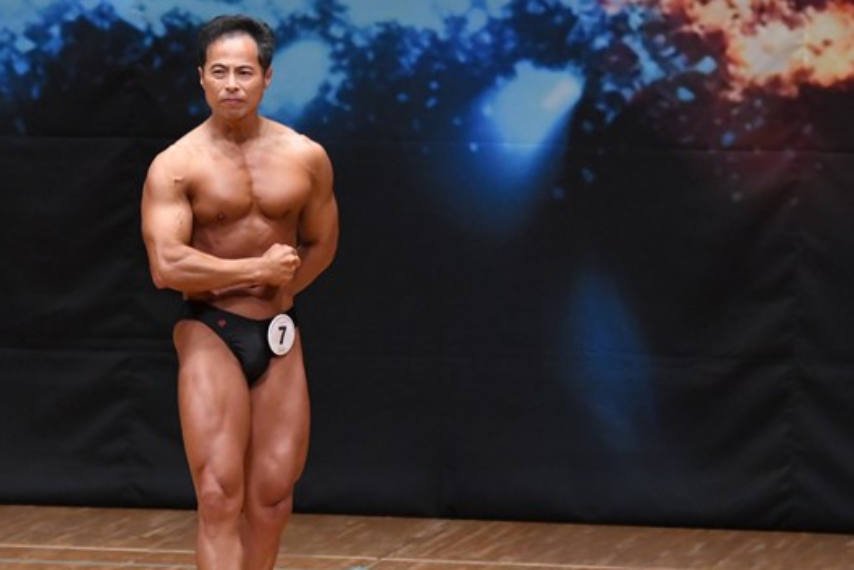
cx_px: 242
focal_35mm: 396
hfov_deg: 5.2
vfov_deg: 3.5
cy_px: 347
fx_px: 9393
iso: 5000
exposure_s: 1/400
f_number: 5.6
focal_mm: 180
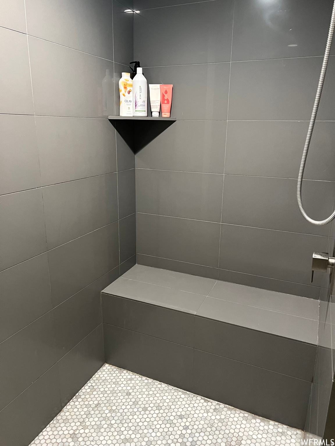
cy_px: 223
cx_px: 168
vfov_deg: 67.3
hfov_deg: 53.1
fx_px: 335
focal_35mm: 26
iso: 320
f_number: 1.5
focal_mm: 5.7
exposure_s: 1/60
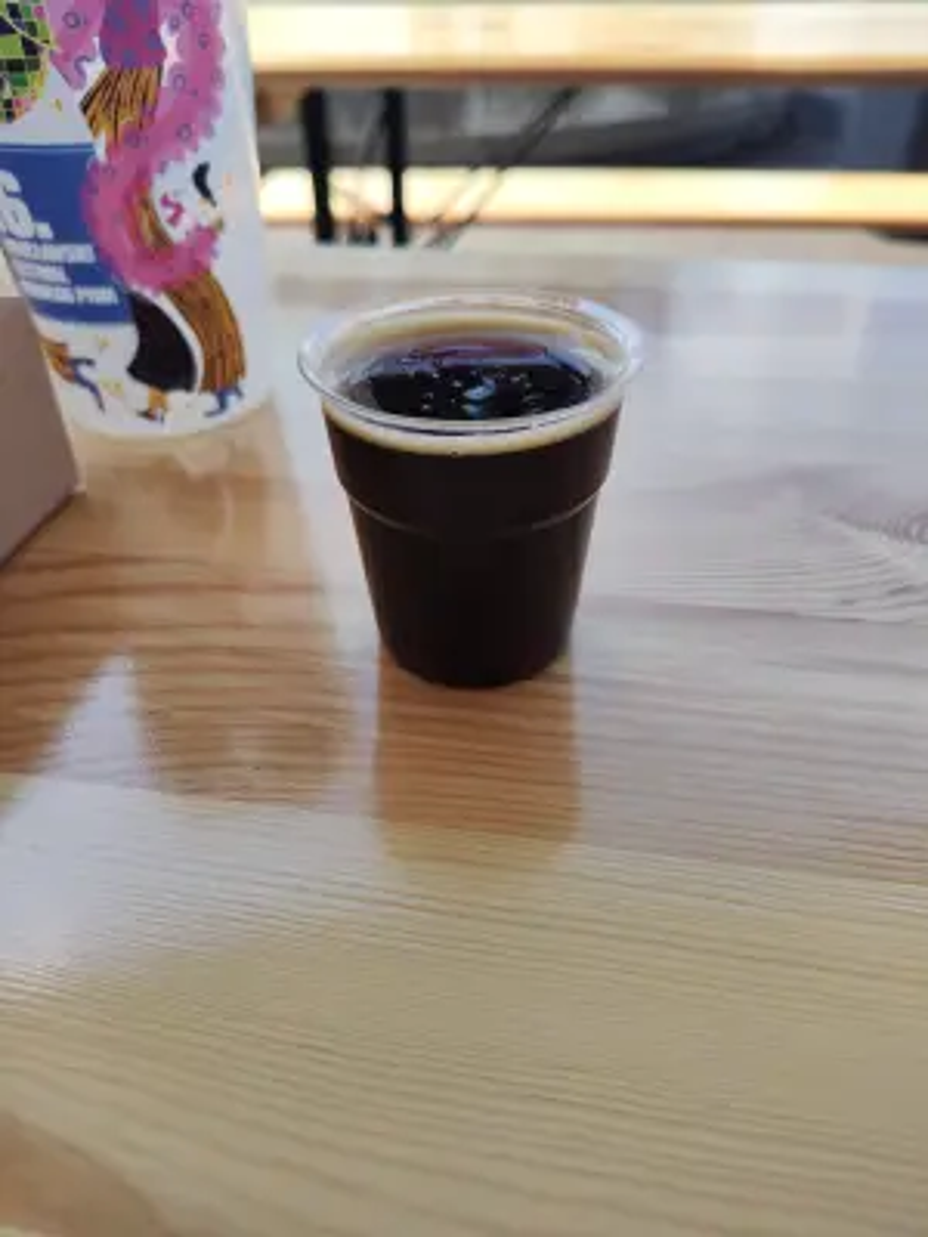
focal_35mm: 23
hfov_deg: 58.9
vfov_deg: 73.9
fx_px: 822
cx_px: 464
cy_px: 618
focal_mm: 5.56
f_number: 1.88
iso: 100
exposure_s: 1/1380
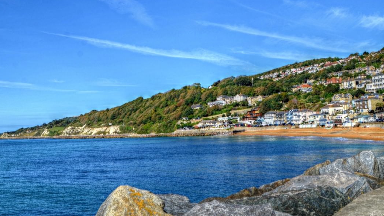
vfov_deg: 31.4
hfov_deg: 53.3
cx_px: 193
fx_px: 383
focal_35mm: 38
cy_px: 88
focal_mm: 21
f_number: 9
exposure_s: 1/320
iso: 100
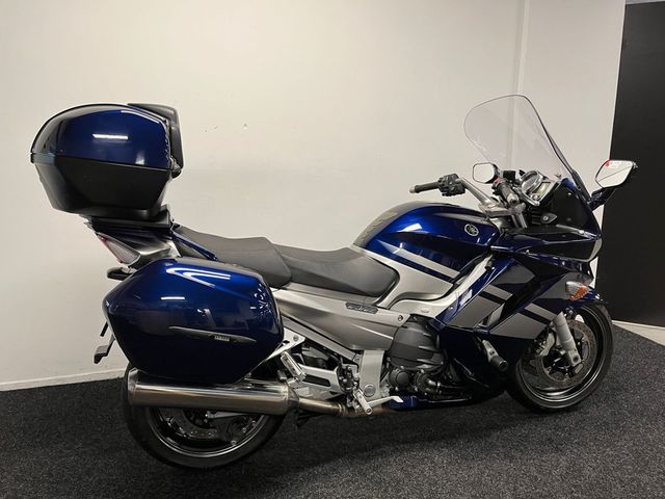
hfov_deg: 67.3
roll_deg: +0.0
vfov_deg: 53.1
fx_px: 499
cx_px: 332
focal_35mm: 26
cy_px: 250
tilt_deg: -11.5
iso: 80
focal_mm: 5.1
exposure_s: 1/50
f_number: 1.6
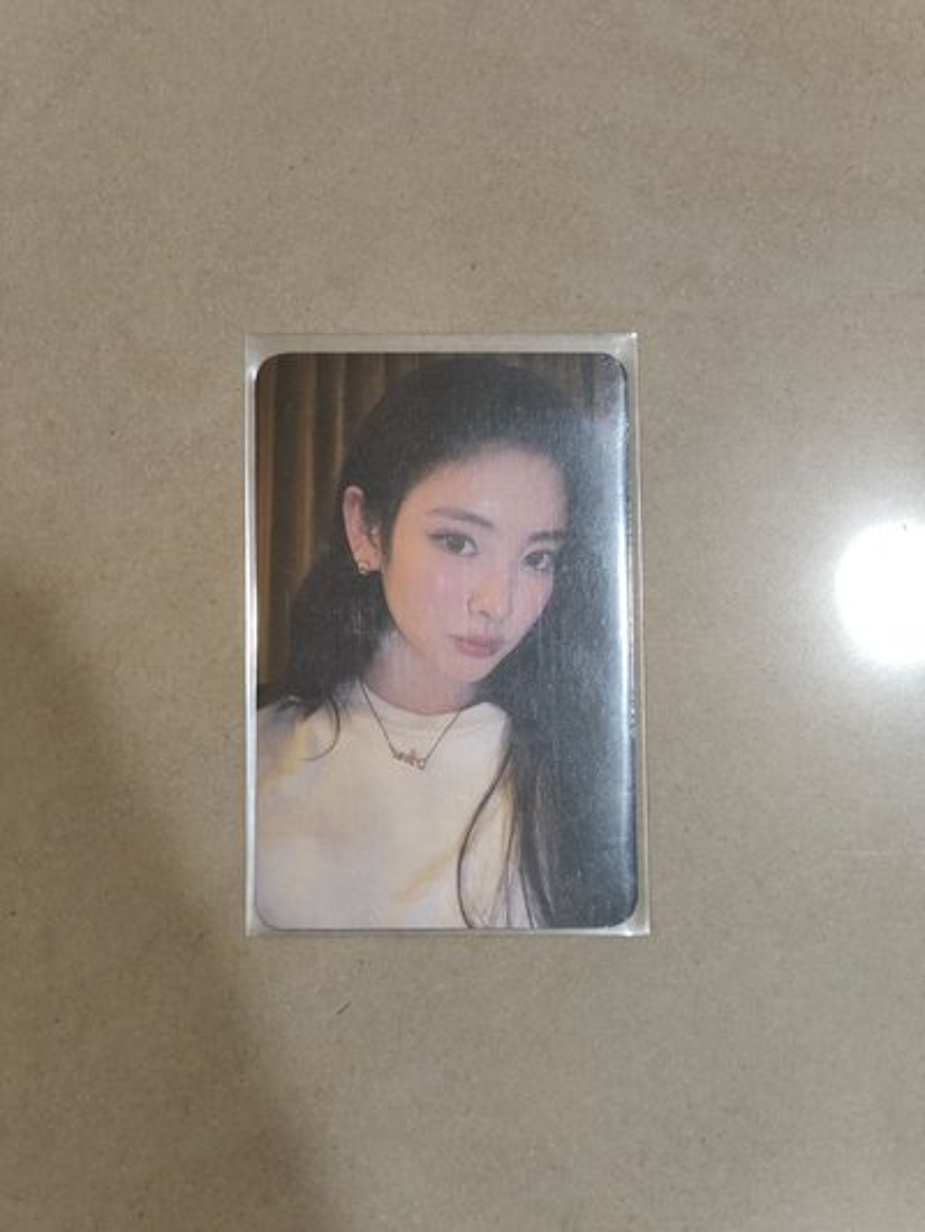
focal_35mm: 71
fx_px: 2529
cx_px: 462
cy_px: 616
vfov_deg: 27.4
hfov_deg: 20.7
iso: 1000
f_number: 2.5
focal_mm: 13.3
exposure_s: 1/40
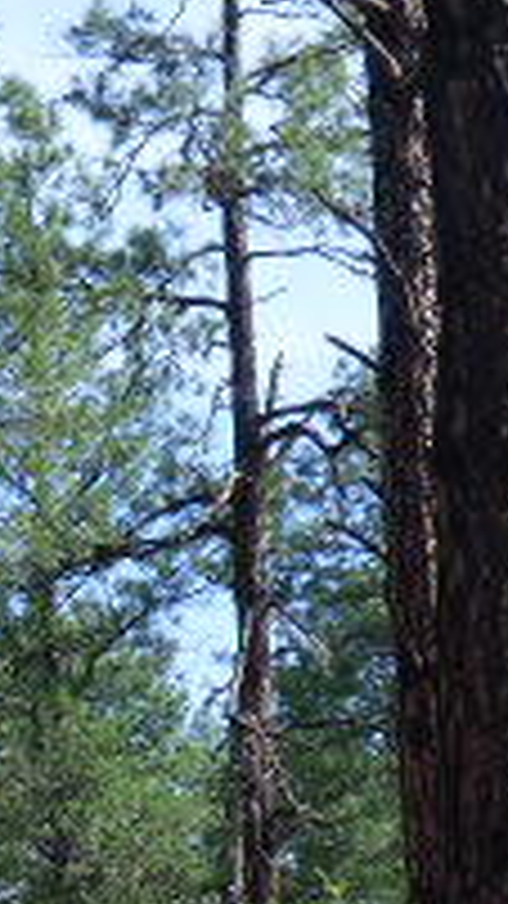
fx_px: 4576
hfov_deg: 6.3
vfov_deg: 11.2
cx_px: -283
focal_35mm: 191
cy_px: 908
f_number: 3.9
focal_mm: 9.51
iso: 100
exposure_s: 1/400
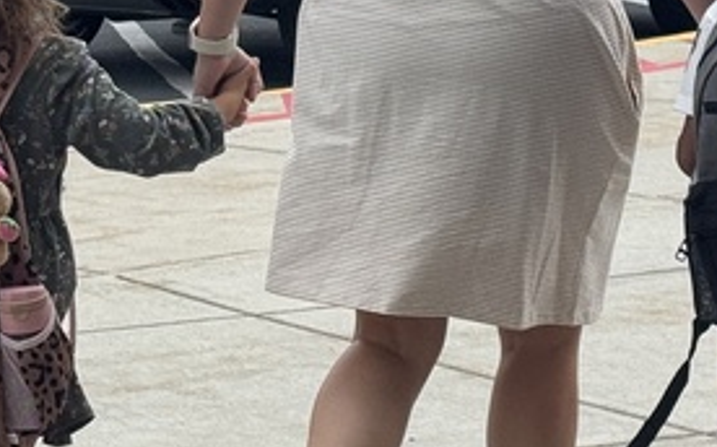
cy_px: 135
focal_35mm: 189
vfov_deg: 6.9
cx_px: 257
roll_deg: +0.0
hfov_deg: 11.1
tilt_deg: -8.6
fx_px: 3690
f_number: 1.78
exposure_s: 1/1458
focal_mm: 6.76
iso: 64
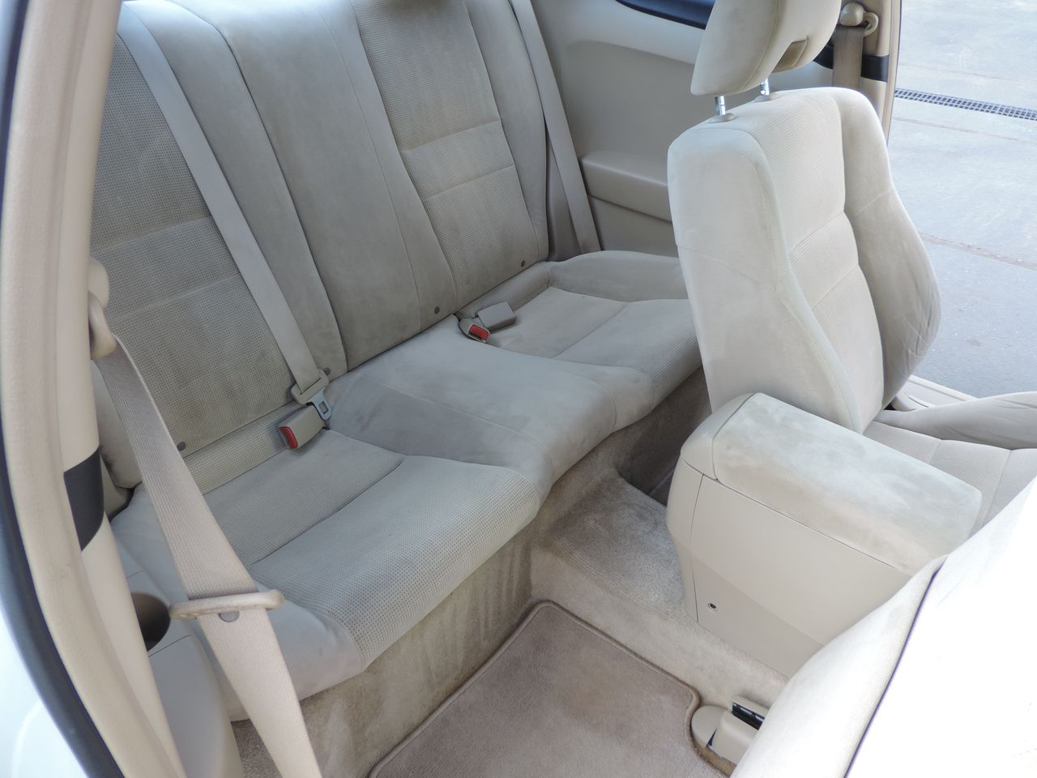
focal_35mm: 24
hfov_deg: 71.6
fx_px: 719
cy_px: 389
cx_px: 518
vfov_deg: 56.8
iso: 80
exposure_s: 1/60
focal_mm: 4.3
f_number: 3
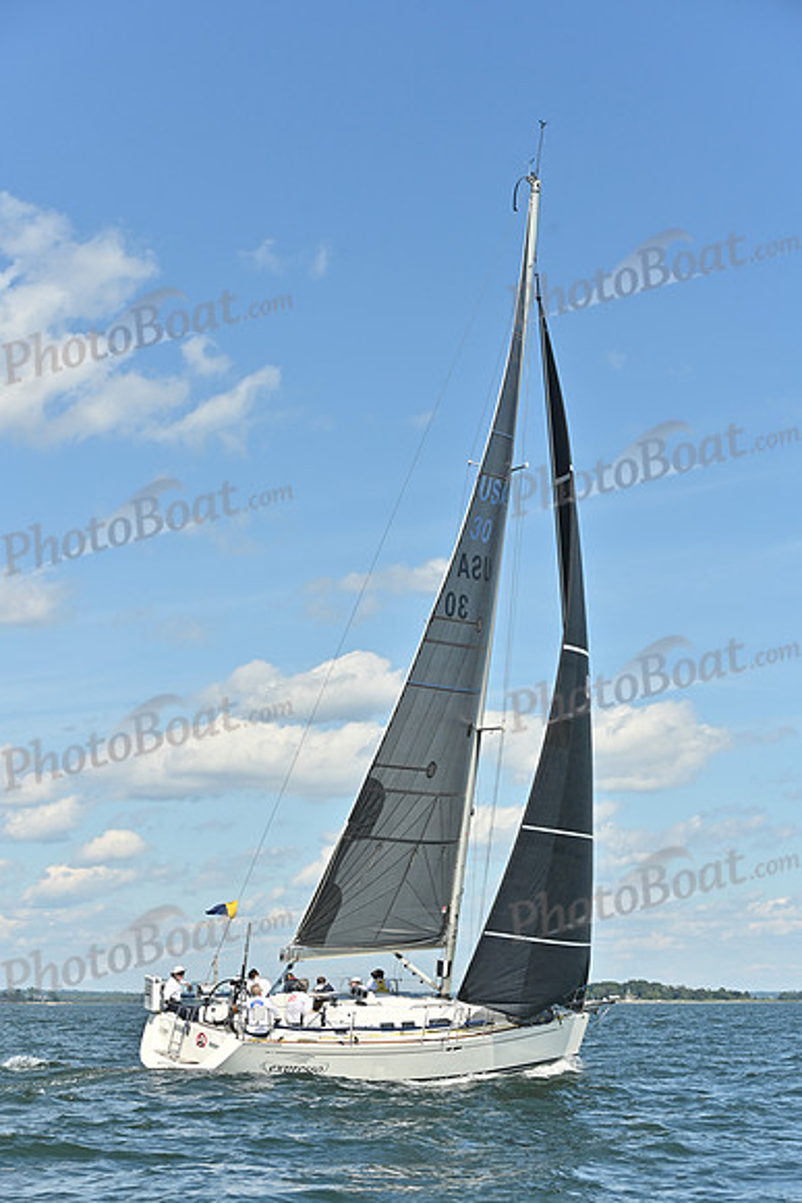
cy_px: 602
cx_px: 401
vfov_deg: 28.8
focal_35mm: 70
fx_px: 2338
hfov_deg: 19.5
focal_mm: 70
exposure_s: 1/1250
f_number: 6.3
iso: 250
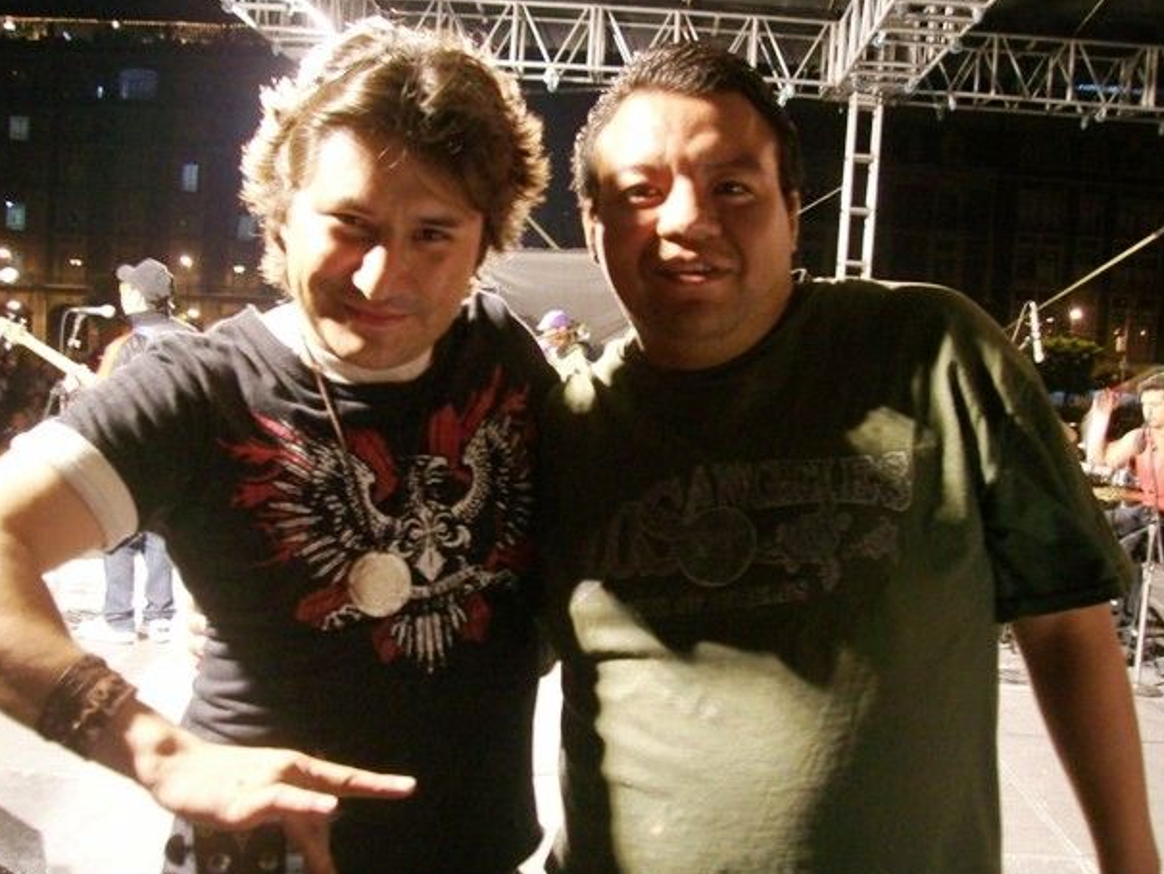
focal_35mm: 38
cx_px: 588
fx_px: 1278
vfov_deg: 37.7
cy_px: 438
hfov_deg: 49.0
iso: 200
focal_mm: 6
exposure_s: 1/8
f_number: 2.7
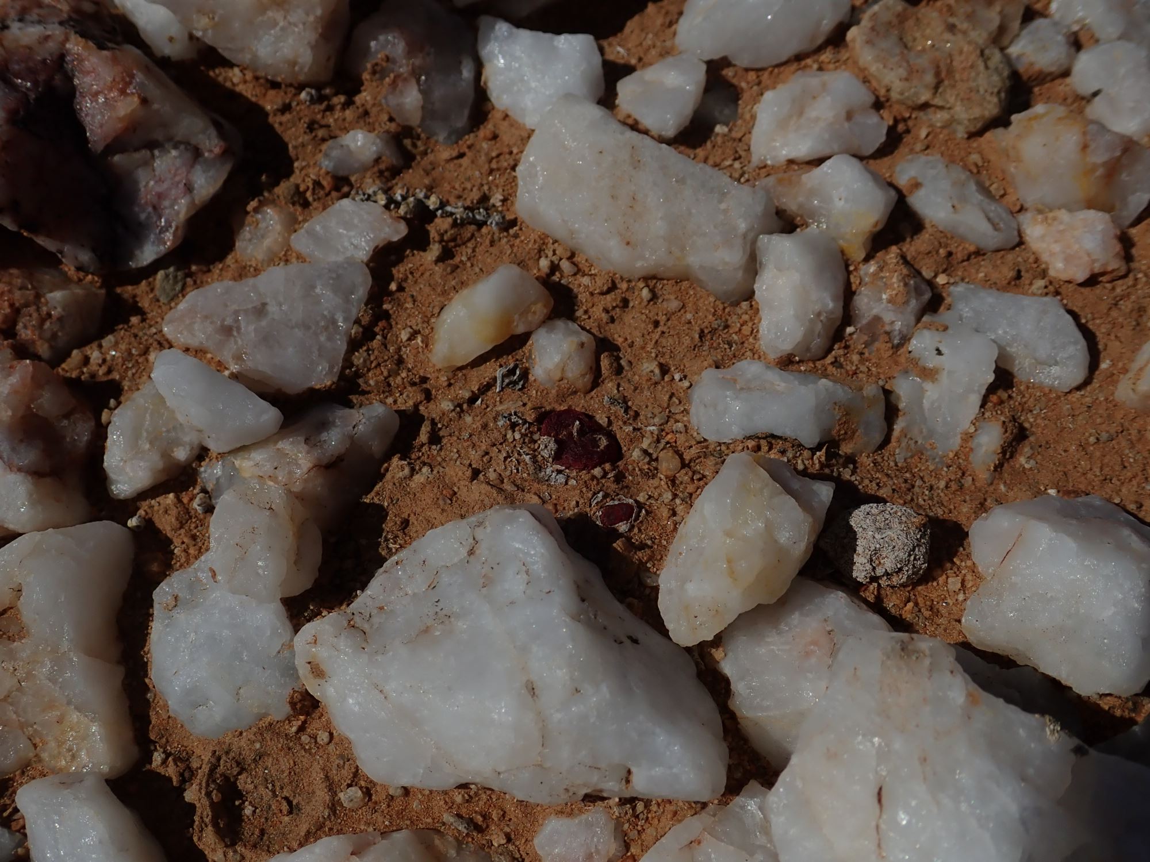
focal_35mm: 32
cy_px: 431
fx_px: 1063
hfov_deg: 56.8
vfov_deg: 44.2
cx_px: 575
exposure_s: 1/800
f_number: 9
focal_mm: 5.87
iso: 100
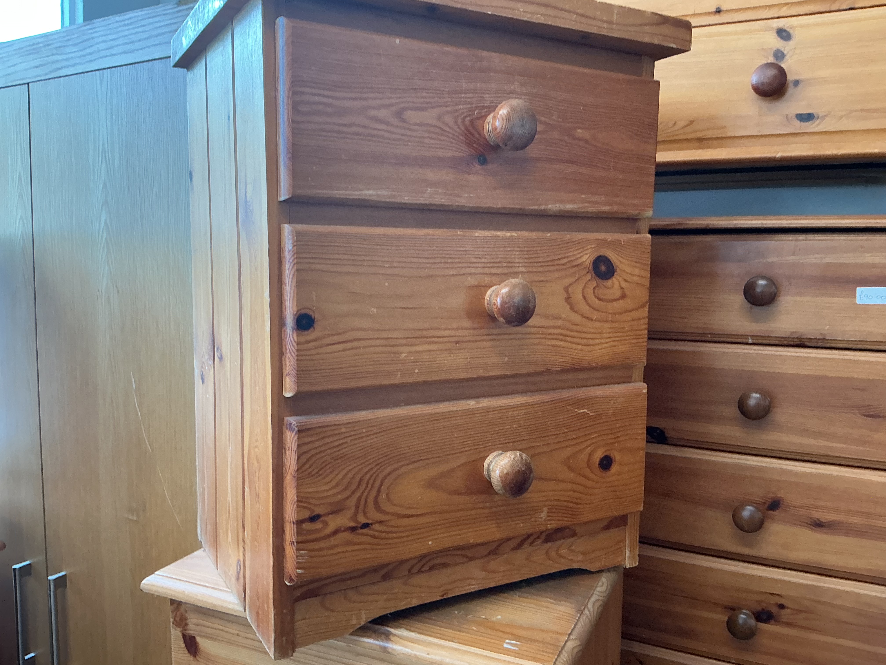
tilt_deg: -7.8
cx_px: 443
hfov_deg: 61.7
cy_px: 332
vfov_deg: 48.2
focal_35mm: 29
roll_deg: -2.0
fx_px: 742
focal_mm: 3
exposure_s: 1/100
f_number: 1.8
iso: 64
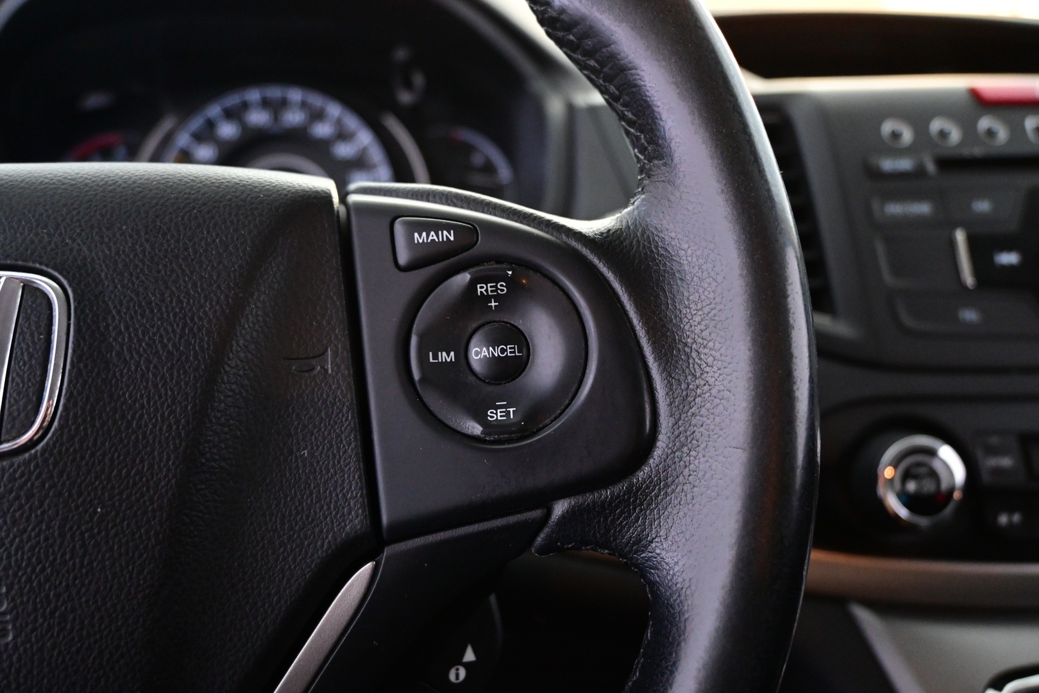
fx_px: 866
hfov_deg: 61.9
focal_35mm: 30
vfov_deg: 43.6
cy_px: 346
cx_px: 520
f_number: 3.8
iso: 3200
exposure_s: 1/30
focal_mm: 20
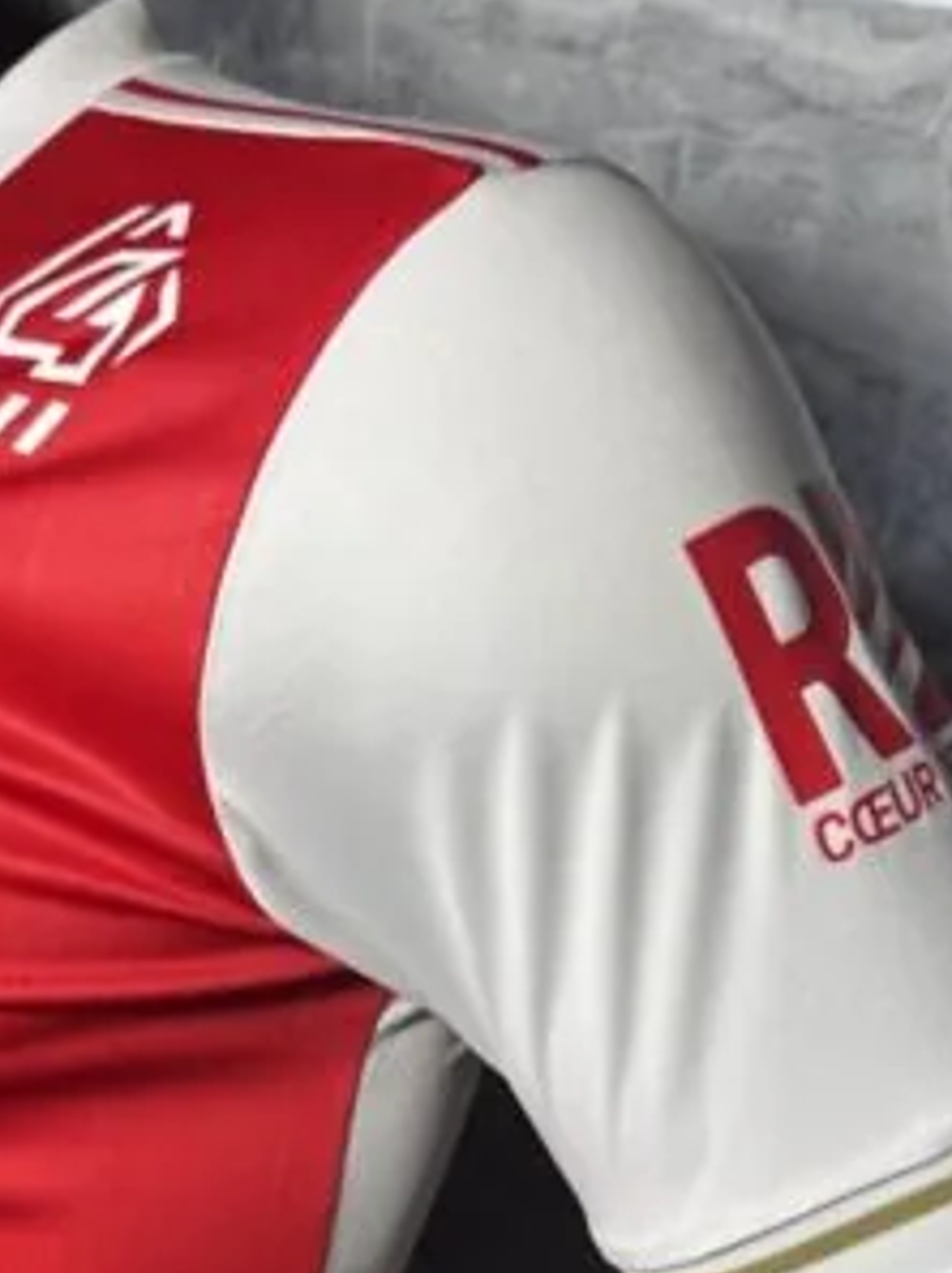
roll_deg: -0.8
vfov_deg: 44.2
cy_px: 962
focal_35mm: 41
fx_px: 1507
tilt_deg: -8.6
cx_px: 369
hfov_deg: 34.9
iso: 125
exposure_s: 1/100
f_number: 1.78
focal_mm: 6.76
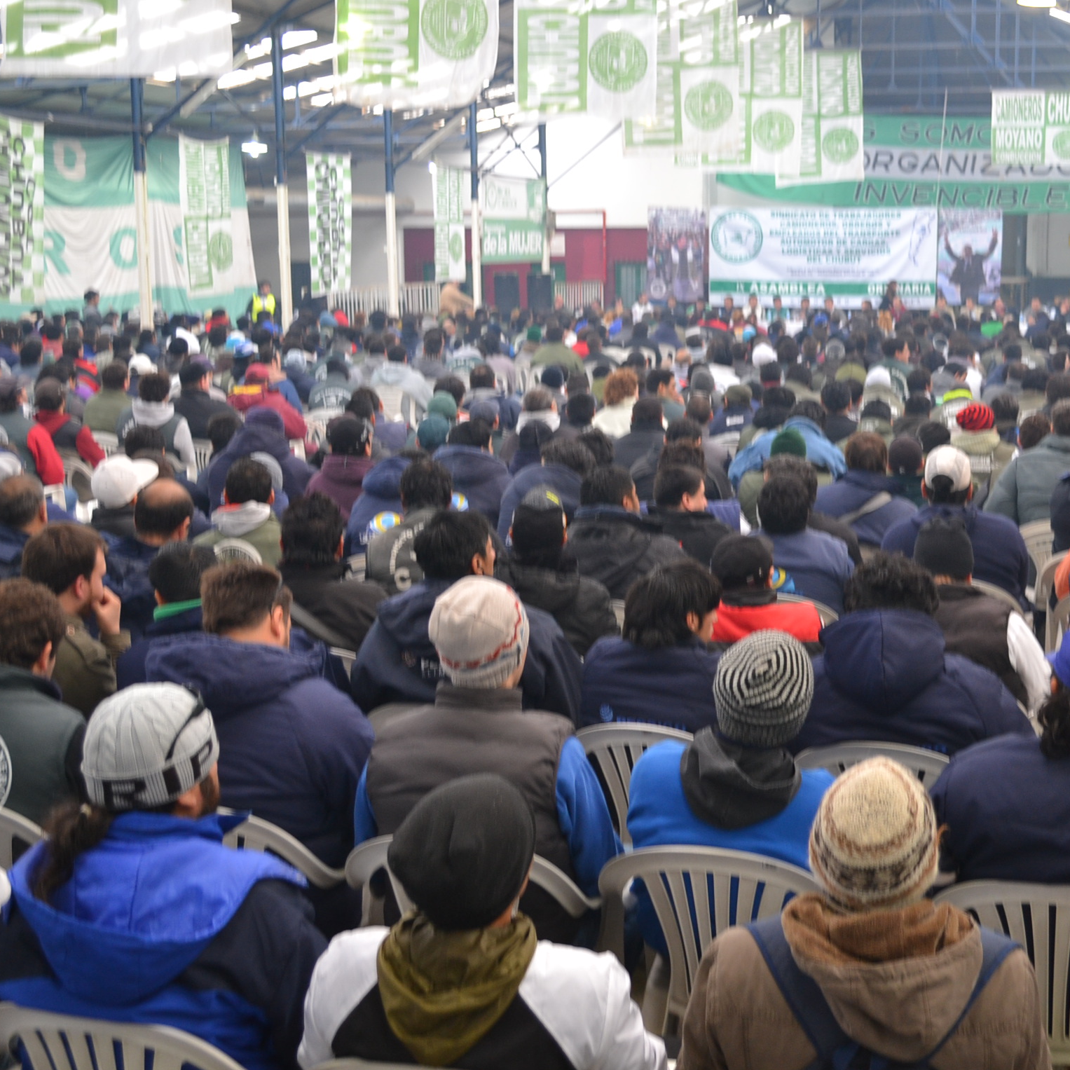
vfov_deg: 34.0
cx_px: 718
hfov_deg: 33.7
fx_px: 1749
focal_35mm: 50
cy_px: 533
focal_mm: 26
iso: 400
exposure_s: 1/15
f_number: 4.2
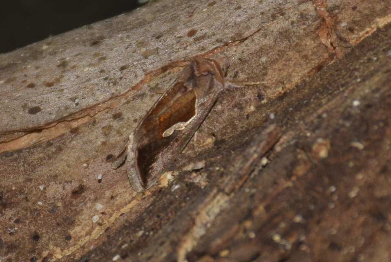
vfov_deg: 6.6
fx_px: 2283
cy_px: 131
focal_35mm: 210
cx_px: 196
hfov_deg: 9.8
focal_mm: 140
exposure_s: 1/60
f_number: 5.6
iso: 320
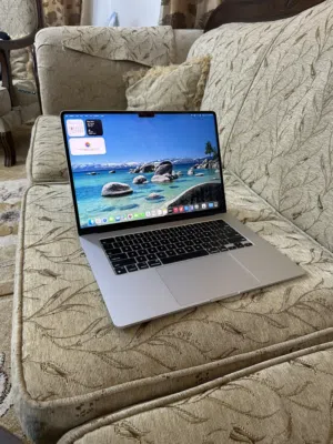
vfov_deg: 71.6
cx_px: 166
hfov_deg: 56.8
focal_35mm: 24
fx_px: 308
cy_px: 222
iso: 200
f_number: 1.78
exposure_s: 1/50
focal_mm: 6.86
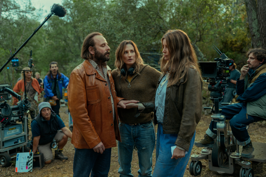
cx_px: 133
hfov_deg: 54.4
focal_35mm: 35
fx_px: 259
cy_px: 88
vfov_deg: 37.9
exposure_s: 1/2000
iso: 640
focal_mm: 35
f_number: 2.2
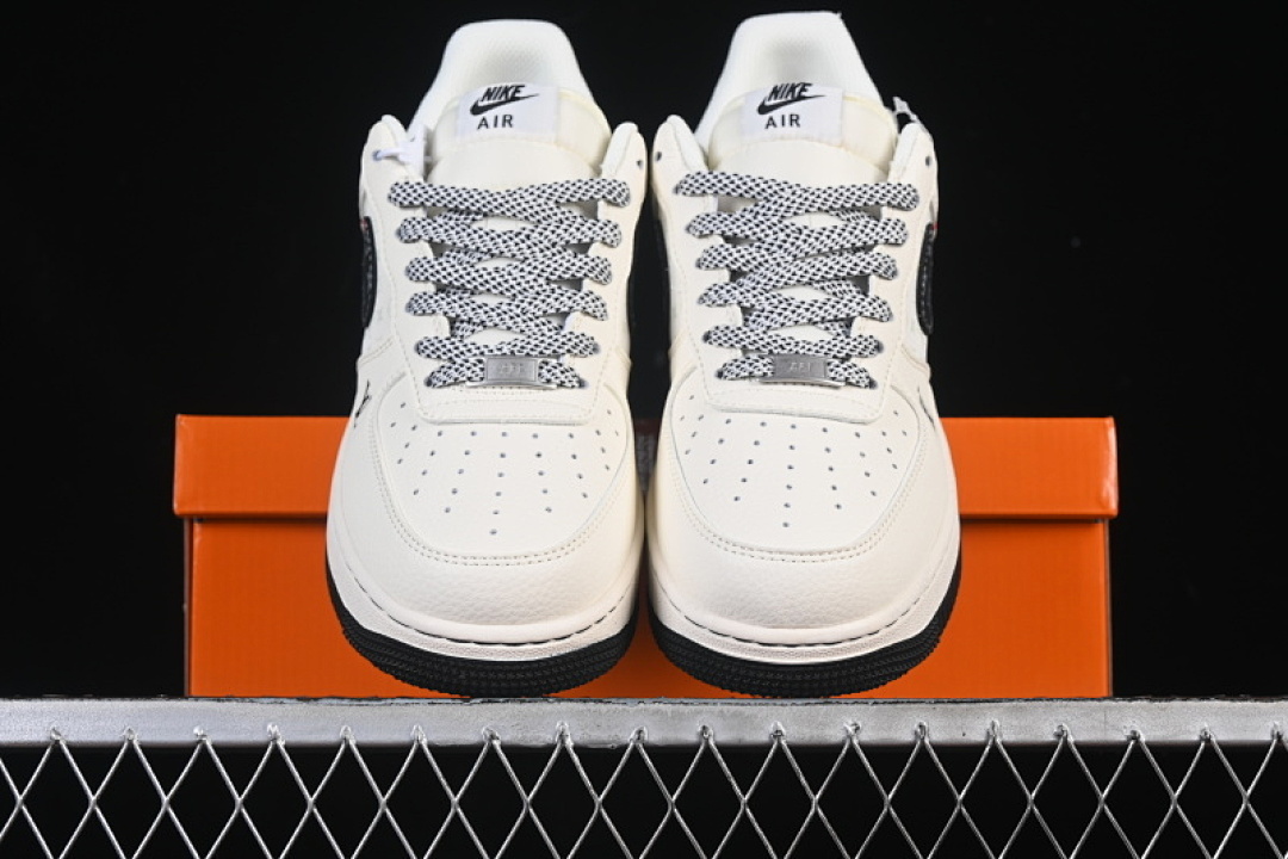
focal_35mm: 75
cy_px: 430
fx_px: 2683
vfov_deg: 18.2
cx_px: 644
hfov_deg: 27.0
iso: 160
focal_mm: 50
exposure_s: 1/80
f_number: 8
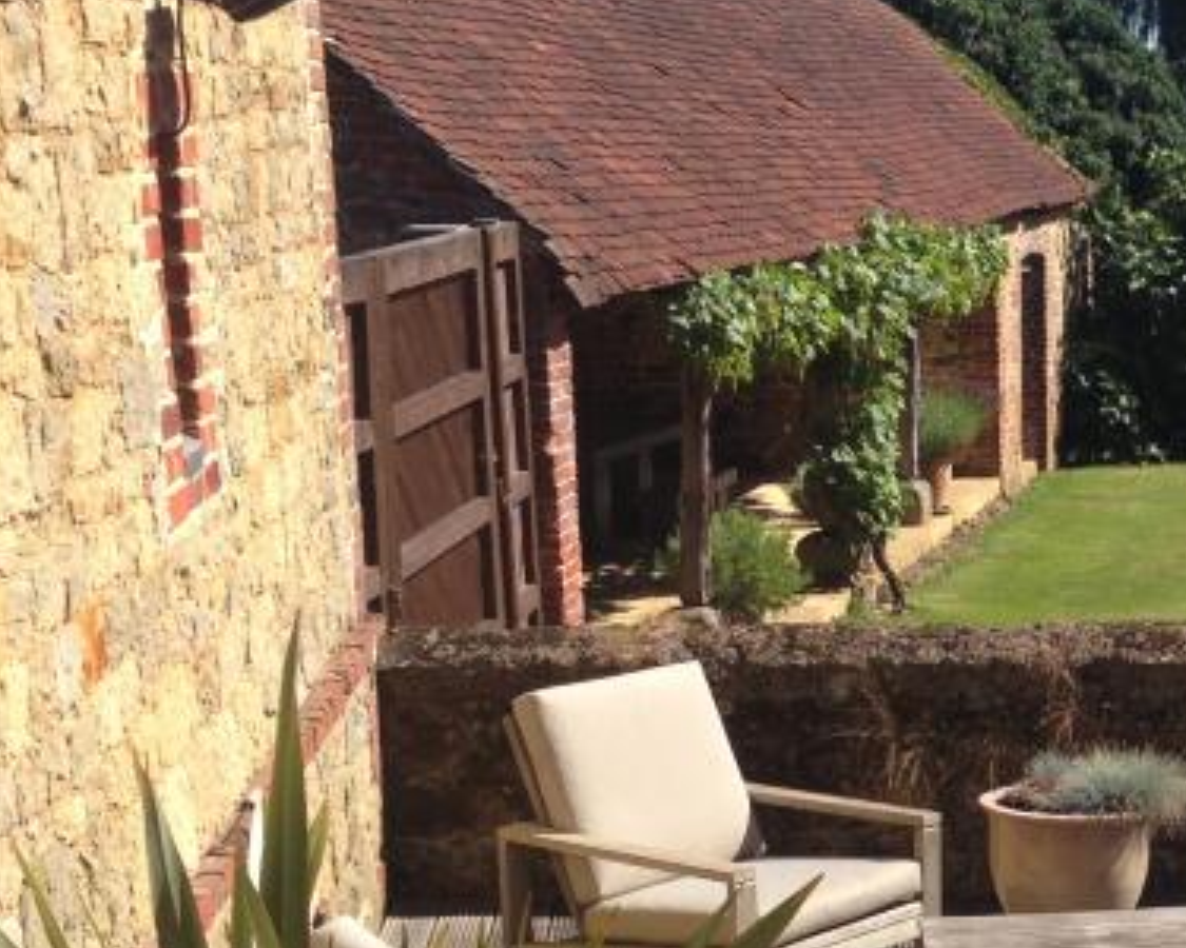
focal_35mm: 88
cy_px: 815
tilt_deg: -13.0
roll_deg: +0.3
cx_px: 1439
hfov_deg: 20.3
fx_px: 3089
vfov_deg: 17.3
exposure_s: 1/1261
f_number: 2.4
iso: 50
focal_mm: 4.12
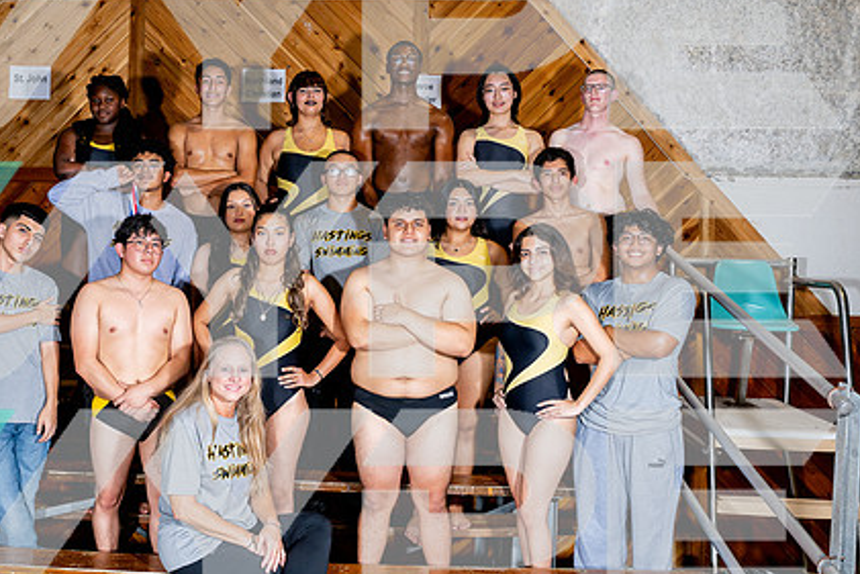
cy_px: 272
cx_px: 327
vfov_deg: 36.0
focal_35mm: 37
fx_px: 884
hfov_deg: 51.4
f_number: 7.1
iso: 400
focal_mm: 26
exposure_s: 1/125
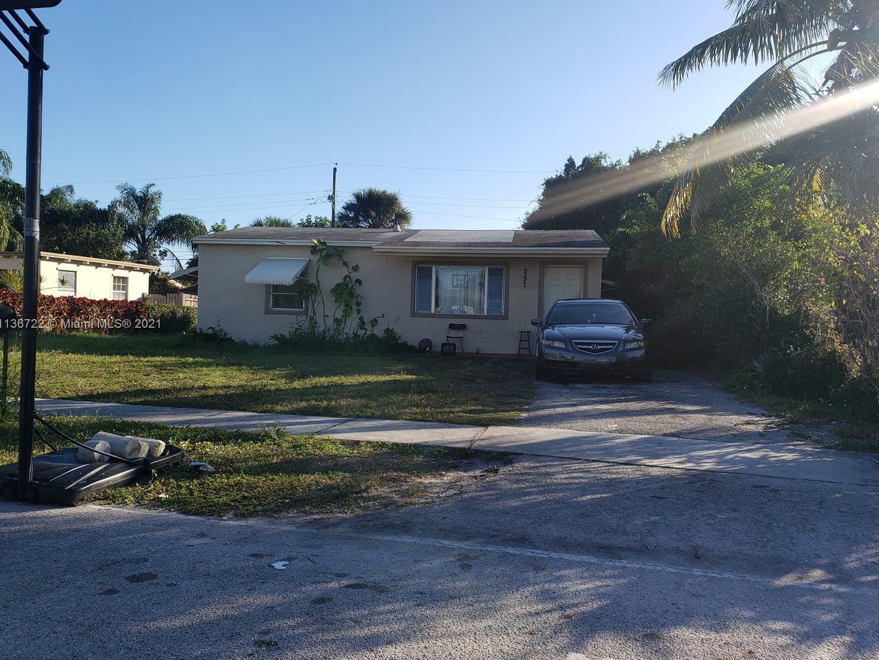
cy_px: 325
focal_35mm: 27
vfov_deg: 51.4
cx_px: 436
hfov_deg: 65.3
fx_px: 686
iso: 50
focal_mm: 4.3
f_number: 2.4
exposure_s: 1/992
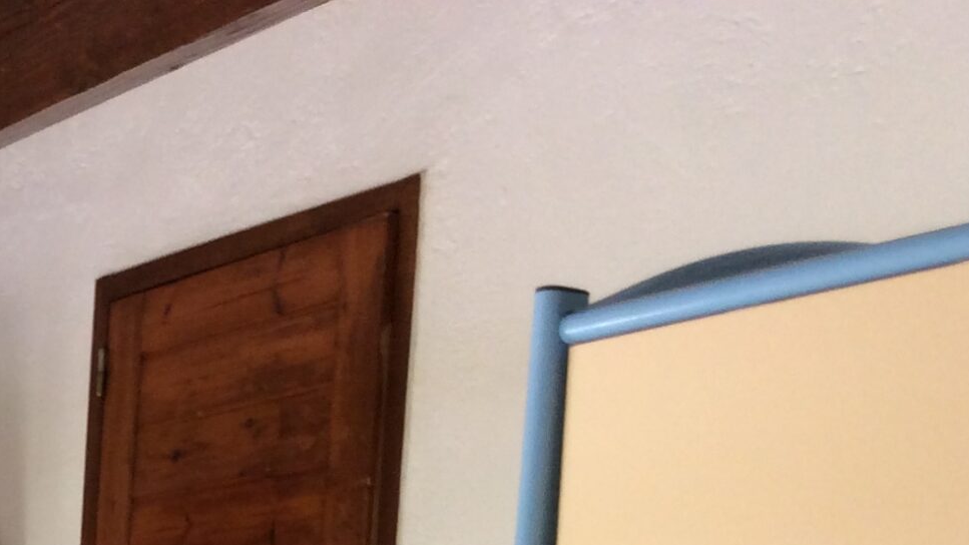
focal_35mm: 95
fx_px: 2441
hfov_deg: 20.7
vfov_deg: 11.8
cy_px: 957
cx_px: -259
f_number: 2.4
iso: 50
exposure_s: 1/24
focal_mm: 3.3
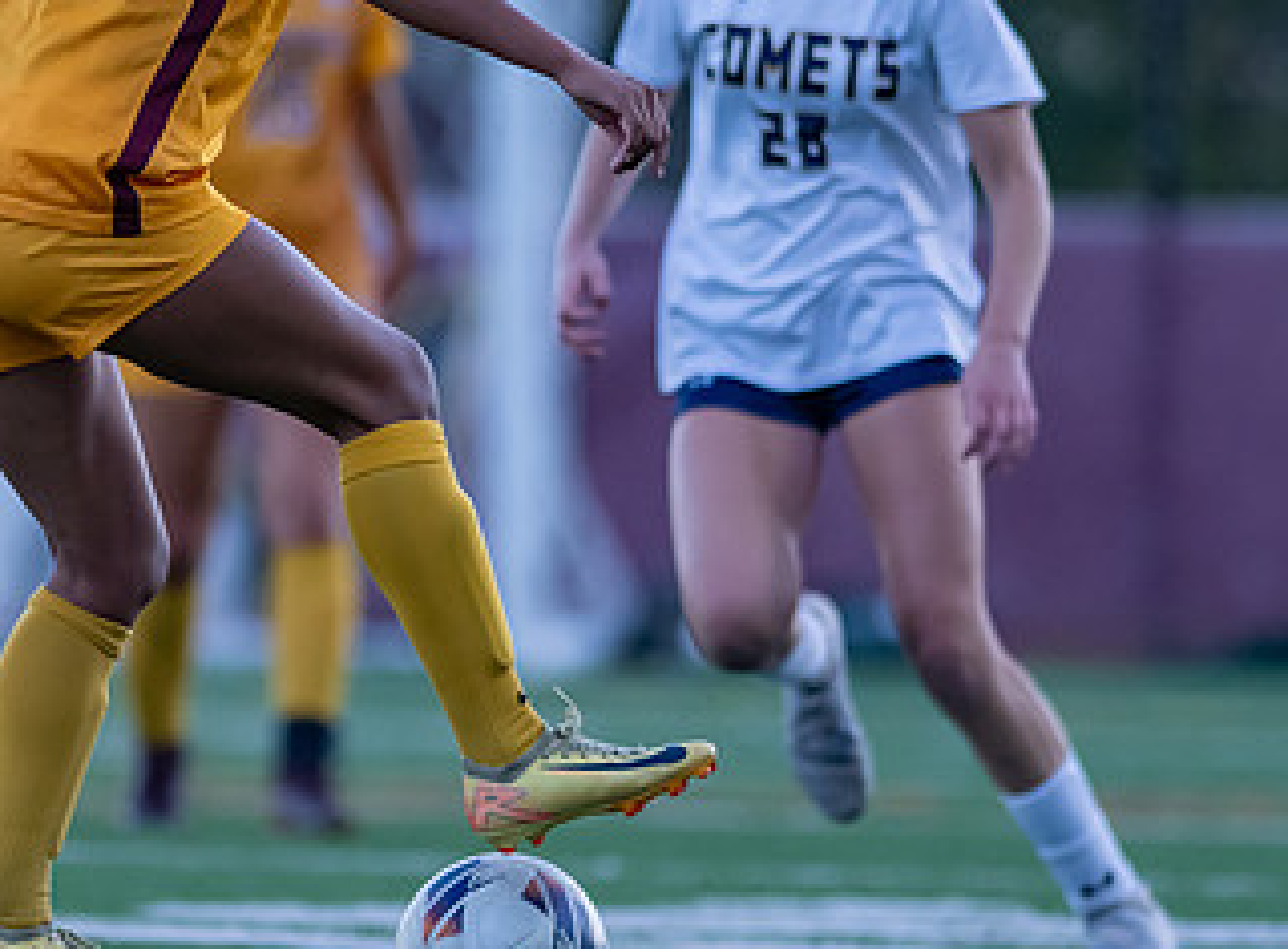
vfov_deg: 1.9
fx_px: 28542
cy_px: 361
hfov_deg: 2.6
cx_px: 326
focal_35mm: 772
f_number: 2.8
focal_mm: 300
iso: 1400
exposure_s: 1/1600
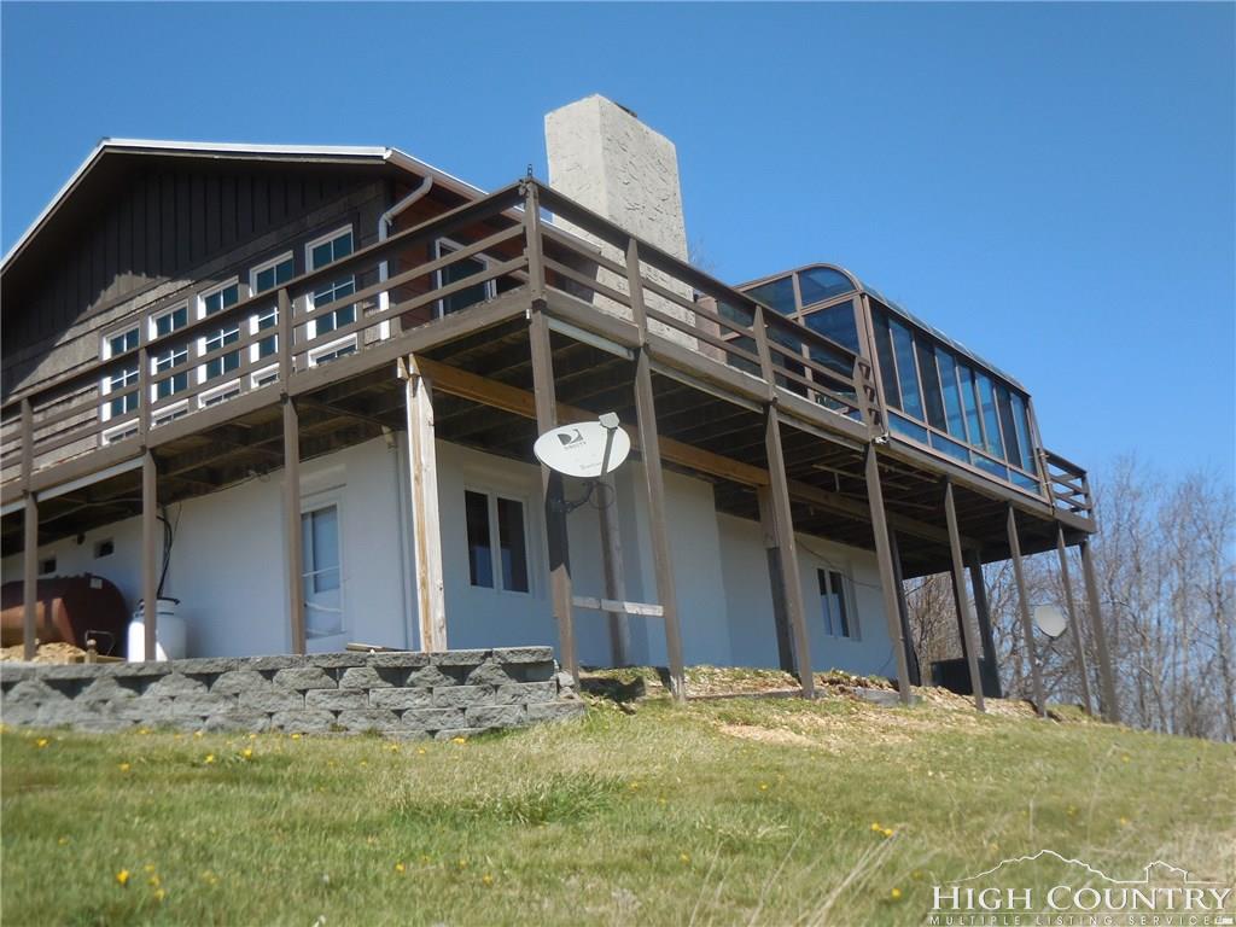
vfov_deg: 36.8
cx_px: 618
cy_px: 464
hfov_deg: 47.9
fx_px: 1393
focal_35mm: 39
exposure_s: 1/800
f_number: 3.9
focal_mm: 7
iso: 125
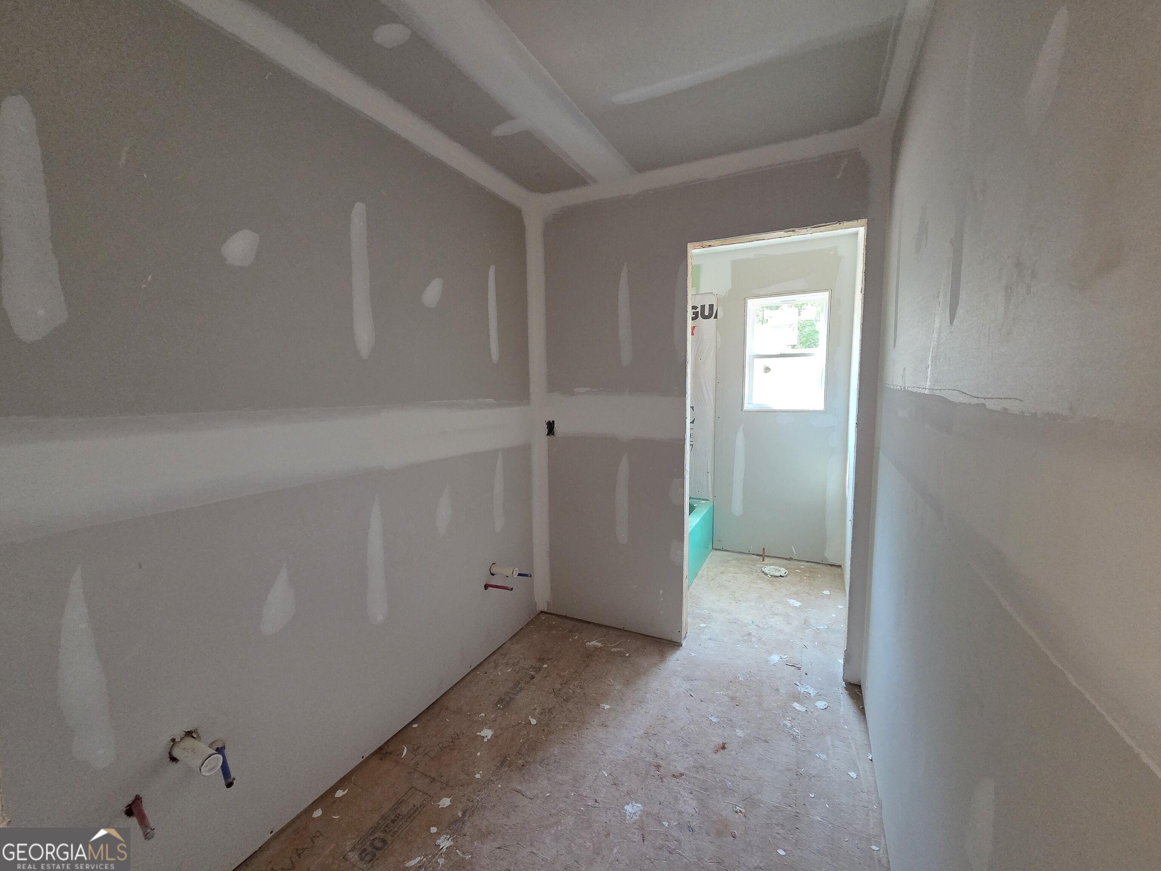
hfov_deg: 106.2
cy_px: 436
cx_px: 580
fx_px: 436
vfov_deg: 89.9
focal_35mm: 13
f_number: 2.2
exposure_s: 1/60
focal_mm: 2.2
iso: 400
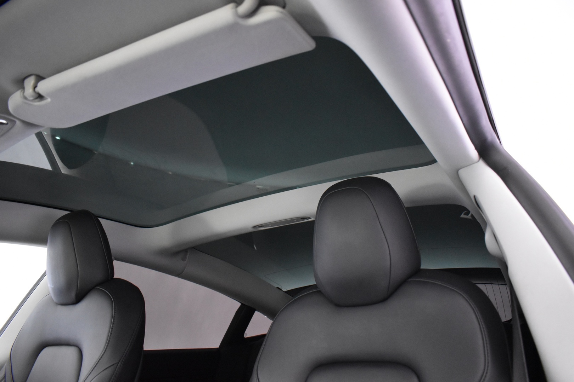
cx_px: 287
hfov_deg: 67.4
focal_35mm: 27
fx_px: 430
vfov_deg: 47.9
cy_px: 191
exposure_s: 1/20
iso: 3200
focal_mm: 18
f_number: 3.5
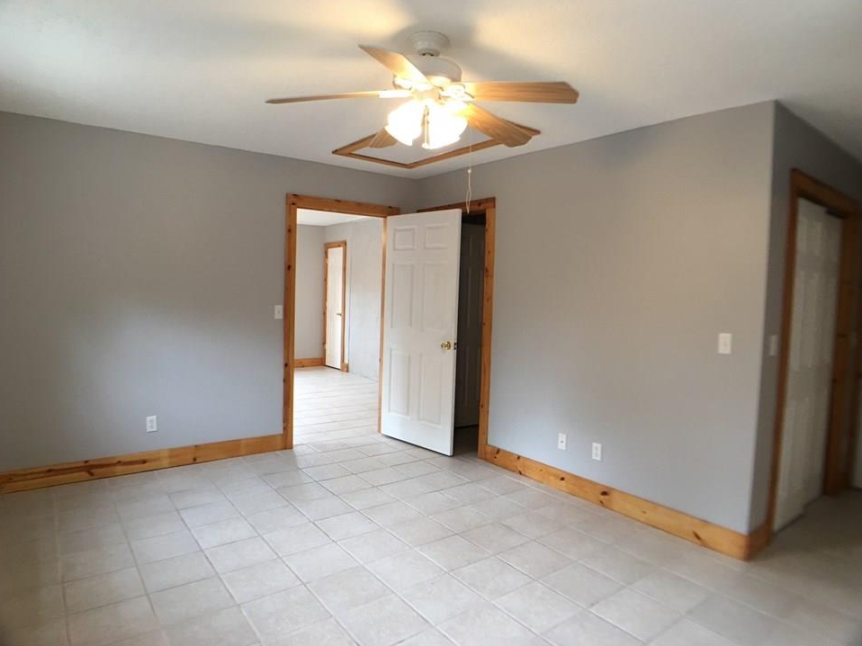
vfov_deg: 45.4
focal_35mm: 31
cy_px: 314
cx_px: 441
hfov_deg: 58.4
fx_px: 772
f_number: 2.2
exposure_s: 1/15
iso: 32
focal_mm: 4.15
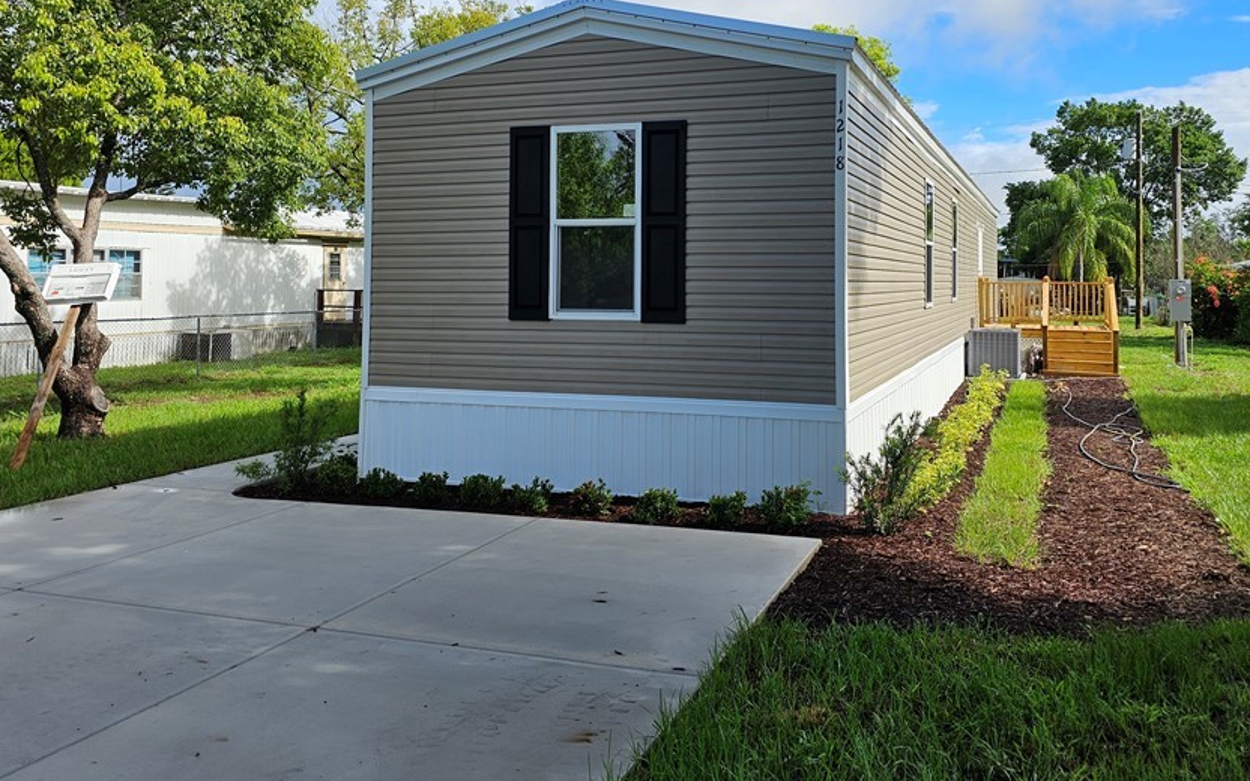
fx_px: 1022
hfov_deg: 62.8
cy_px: 267
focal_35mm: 30
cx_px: 681
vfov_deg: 41.4
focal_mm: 6.3
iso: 10
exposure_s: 1/659
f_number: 1.7
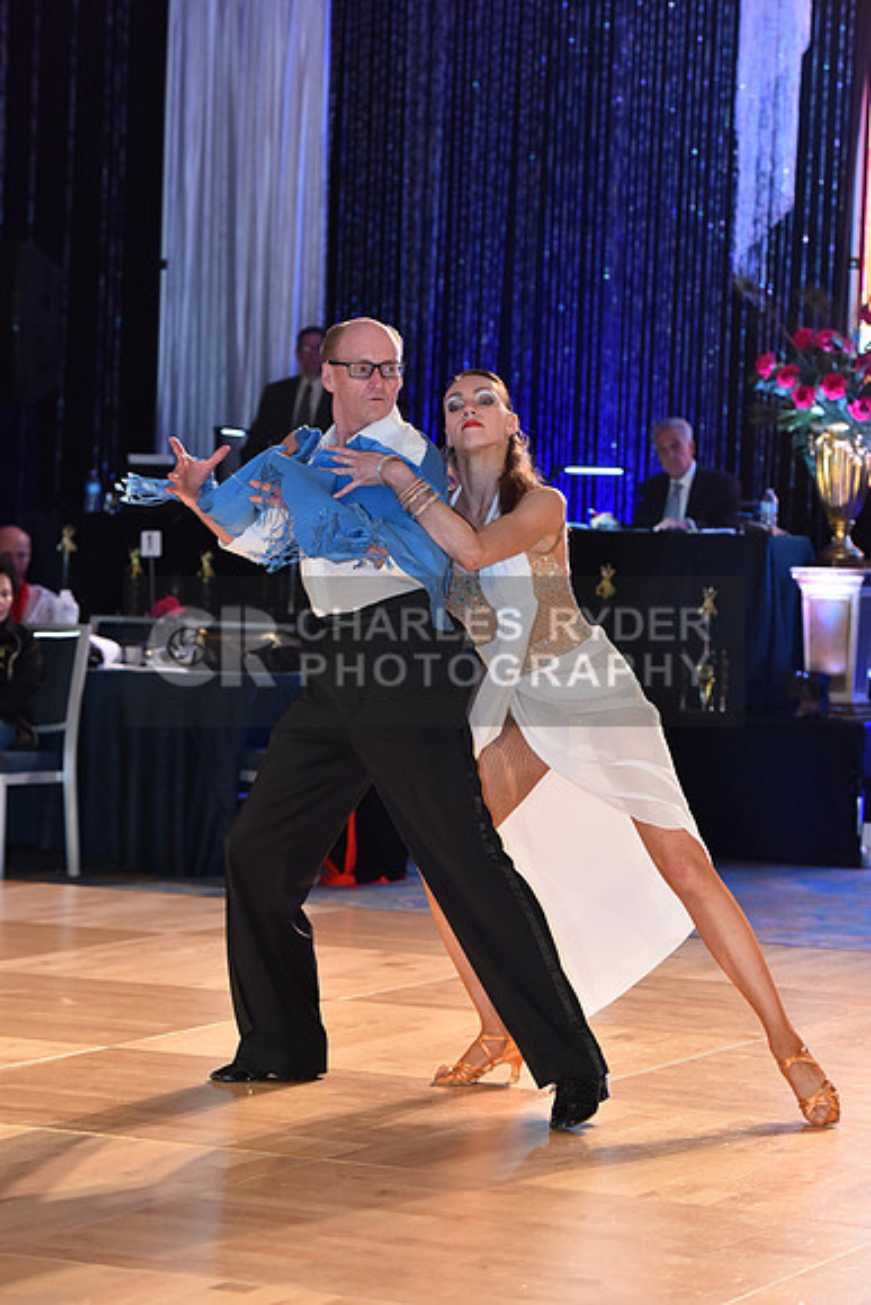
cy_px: 652
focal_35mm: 110
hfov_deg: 12.5
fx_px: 3989
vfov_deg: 18.6
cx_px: 436
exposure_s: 1/250
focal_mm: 110
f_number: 4.5
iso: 2000
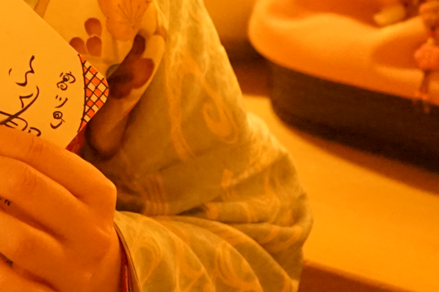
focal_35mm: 117
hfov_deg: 16.0
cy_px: -209
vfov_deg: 11.0
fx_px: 1426
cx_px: -231
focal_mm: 28
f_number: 3.5
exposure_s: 1/20
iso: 6400
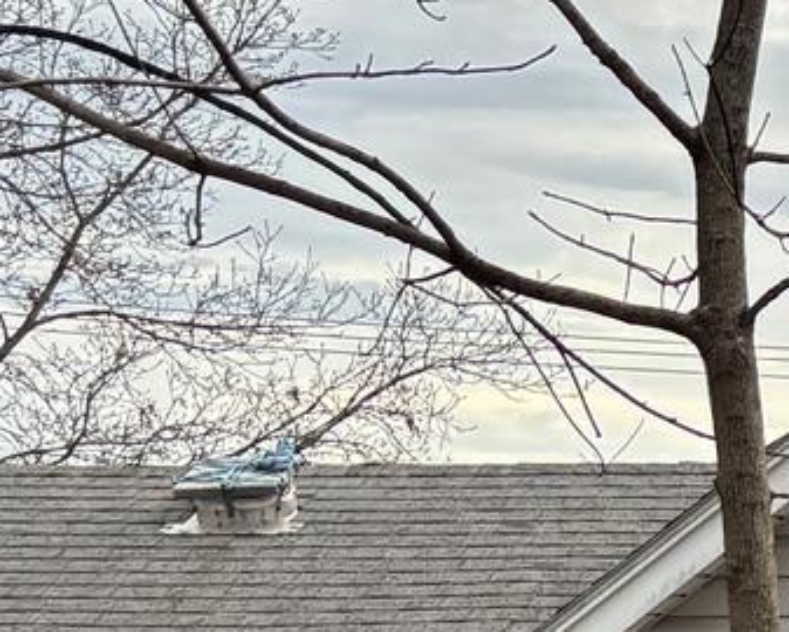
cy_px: 1112
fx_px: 3598
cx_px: 1800
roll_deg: +0.0
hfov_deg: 10.9
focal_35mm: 154
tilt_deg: -5.4
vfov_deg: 9.6
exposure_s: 1/213
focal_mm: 5.96
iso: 50
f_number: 1.6
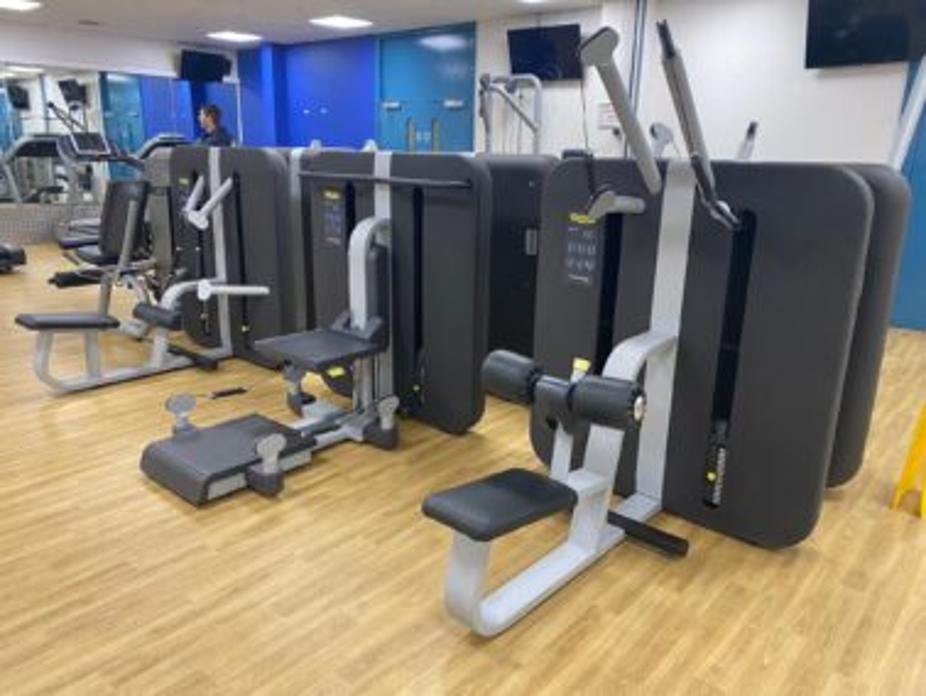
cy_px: 348
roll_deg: -1.5
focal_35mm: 26
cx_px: 463
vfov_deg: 53.1
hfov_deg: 67.3
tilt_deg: -15.9
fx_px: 696
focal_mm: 4.25
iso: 160
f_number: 1.8
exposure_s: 1/50
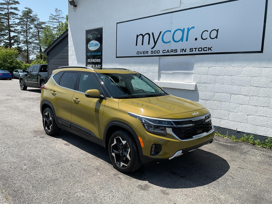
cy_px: 102
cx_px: 136
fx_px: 228
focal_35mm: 29
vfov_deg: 48.2
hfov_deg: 61.7
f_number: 1.8
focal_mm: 3
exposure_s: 1/1730
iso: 16
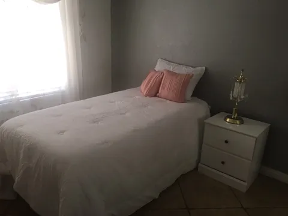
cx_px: 144
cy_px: 108
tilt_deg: -18.3
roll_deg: -3.6
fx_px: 241
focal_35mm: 29
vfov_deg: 48.2
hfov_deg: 61.7
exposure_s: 1/30
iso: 25
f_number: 2.2
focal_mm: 4.2
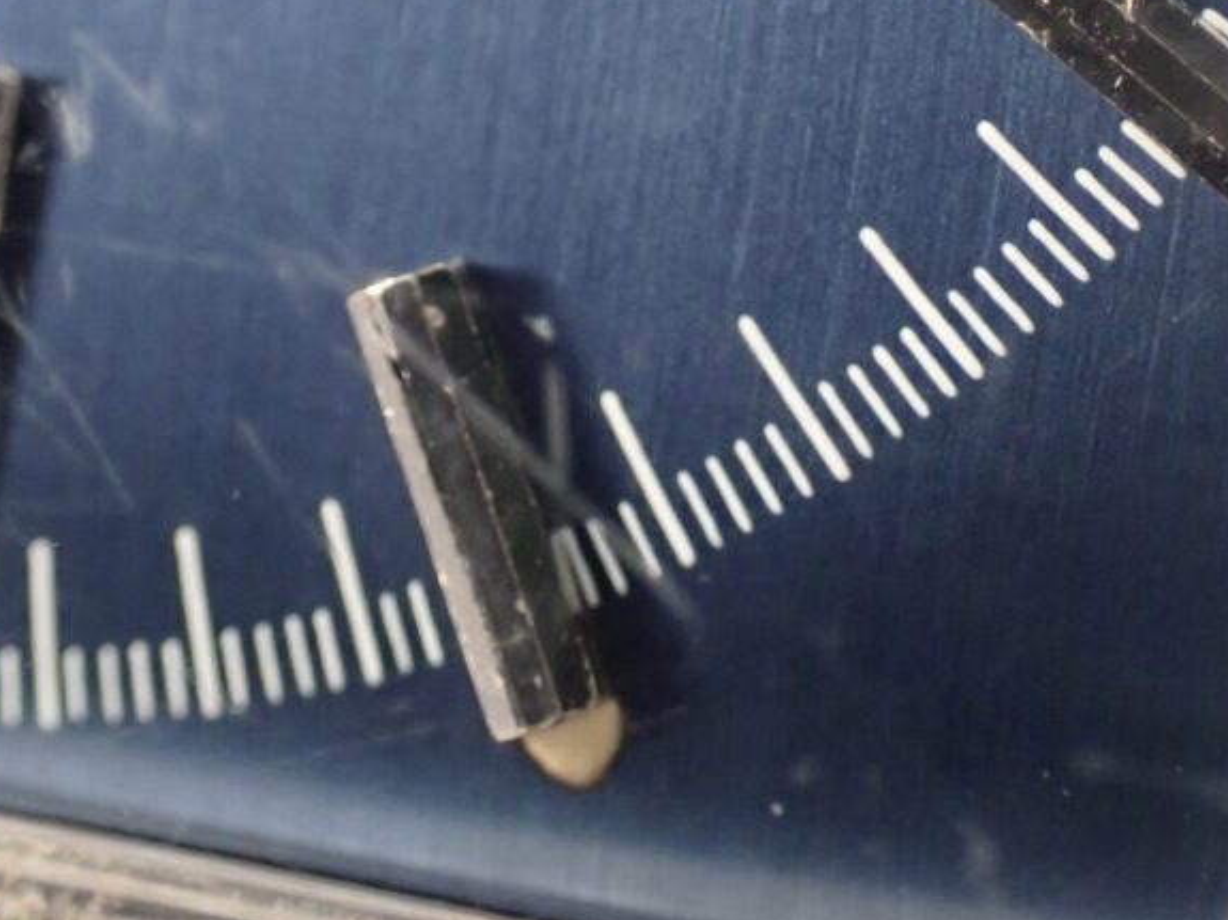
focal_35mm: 121
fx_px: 4292
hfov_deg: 16.3
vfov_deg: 12.1
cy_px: -21
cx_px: 807
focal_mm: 10.35
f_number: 3.5
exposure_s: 1/60
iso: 1000
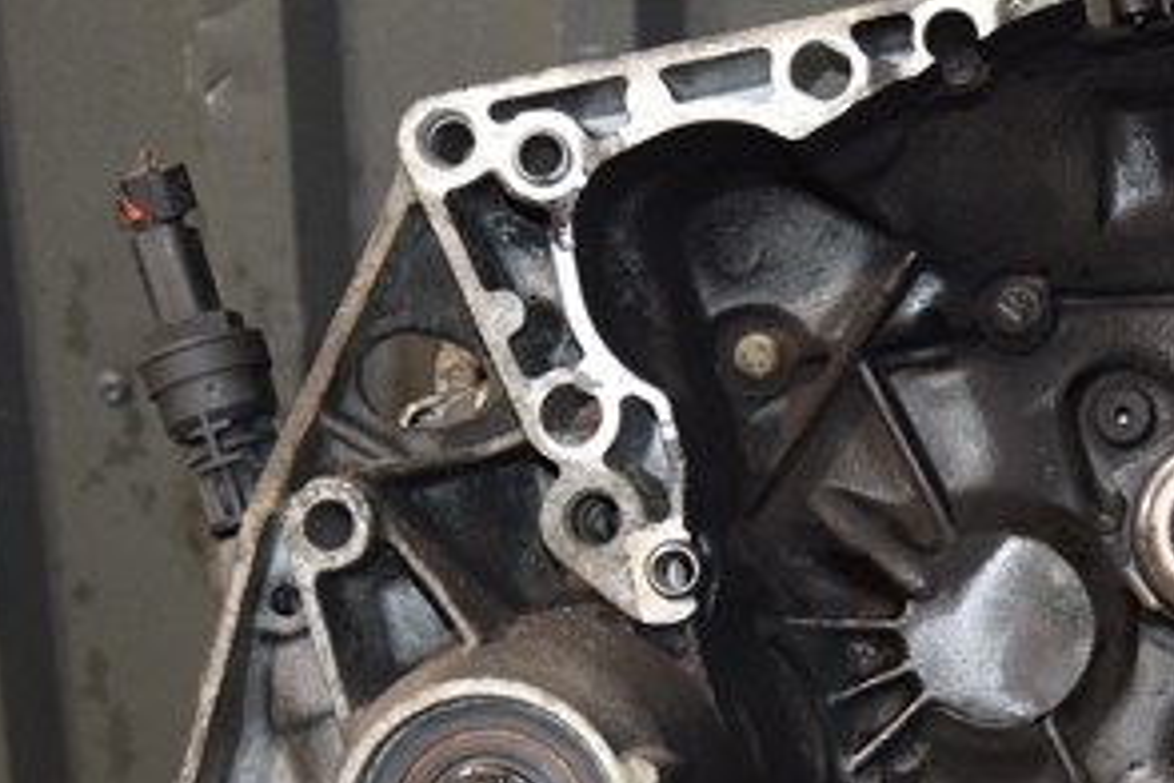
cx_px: 1062
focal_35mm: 98
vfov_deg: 13.9
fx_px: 3196
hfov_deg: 20.4
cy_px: 591
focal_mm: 30
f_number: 4.2
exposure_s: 1/50
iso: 800
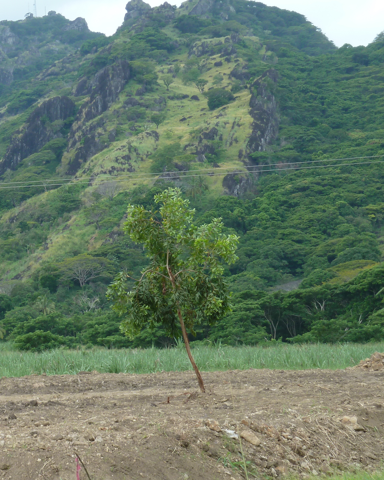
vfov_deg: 14.5
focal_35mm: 133
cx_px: -9
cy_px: 212
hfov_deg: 11.5
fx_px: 1890
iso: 80
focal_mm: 13.7
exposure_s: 1/200
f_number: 4.2
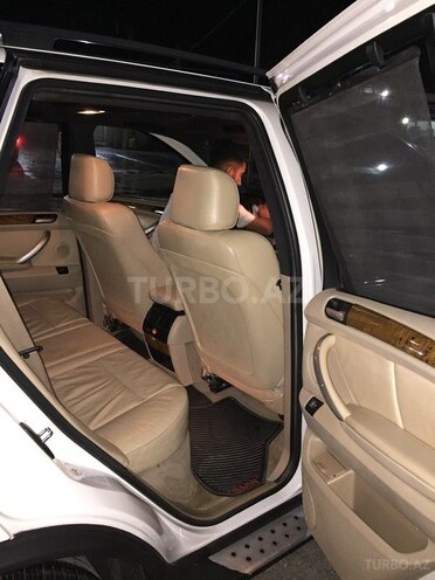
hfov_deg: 48.2
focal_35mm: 29
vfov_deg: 61.7
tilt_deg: -16.2
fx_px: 486
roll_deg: -1.4
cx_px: 218
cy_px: 290
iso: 320
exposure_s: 1/17
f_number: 2.2
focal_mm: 4.15
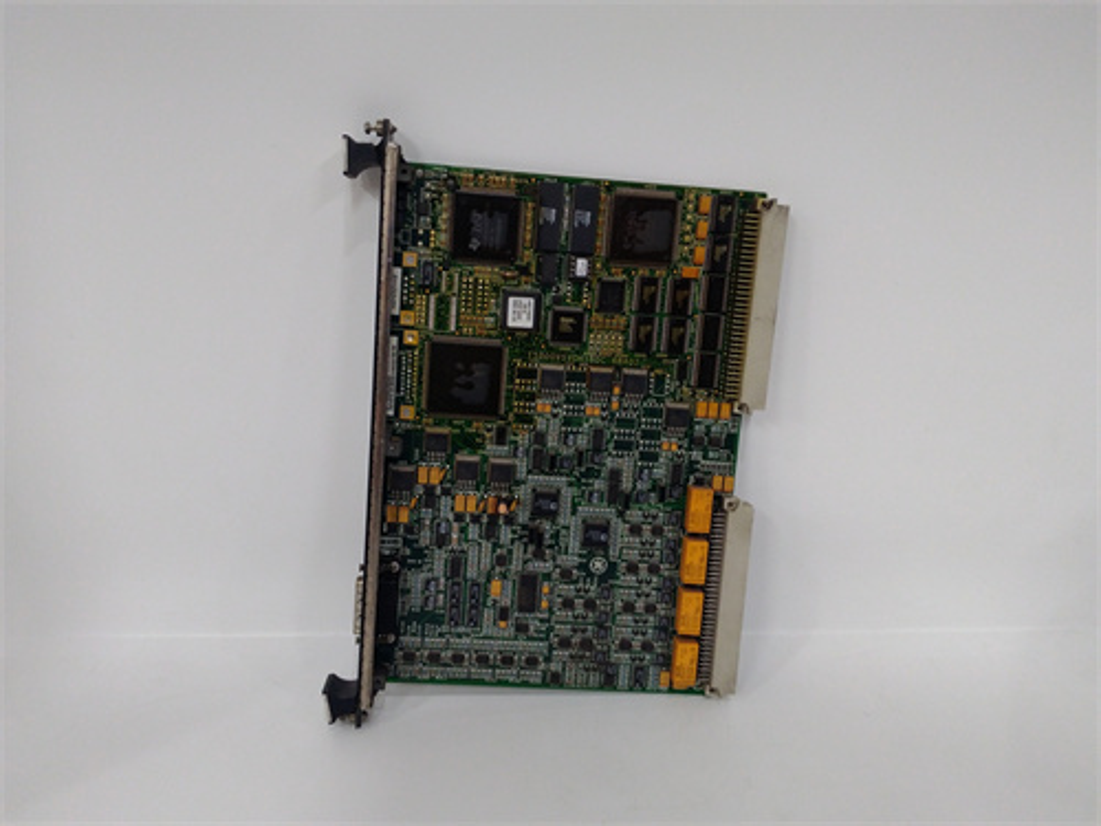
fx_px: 859
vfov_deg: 51.4
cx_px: 550
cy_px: 413
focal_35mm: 27
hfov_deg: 65.3
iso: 269
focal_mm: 3.79
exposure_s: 1/33
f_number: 2
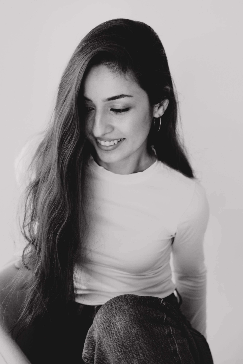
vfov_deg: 37.5
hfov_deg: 25.5
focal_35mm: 53
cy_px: 182
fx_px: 537
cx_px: 122
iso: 200
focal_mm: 35
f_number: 2.8
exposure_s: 1/180
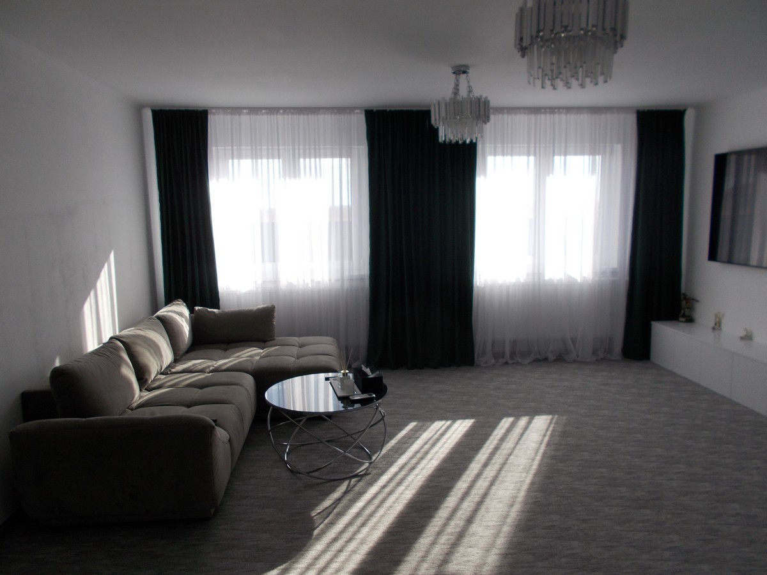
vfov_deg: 53.1
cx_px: 384
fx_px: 576
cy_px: 288
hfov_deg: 67.3
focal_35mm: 26
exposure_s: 1/160
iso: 80
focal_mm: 4.6
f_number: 3.2
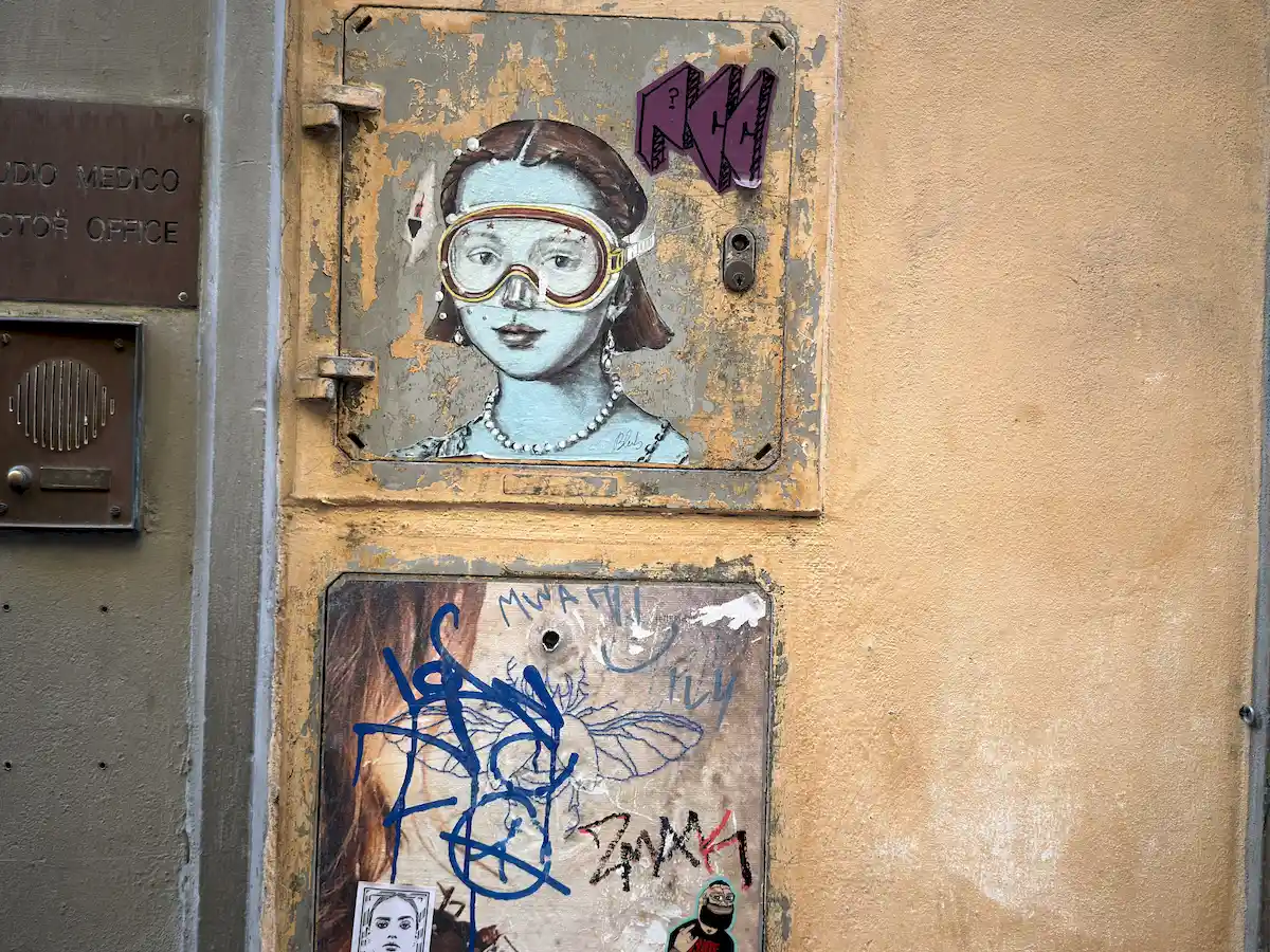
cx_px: 635
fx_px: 1284
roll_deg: -2.2
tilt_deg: -0.6
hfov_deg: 52.6
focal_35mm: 35
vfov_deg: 40.7
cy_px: 476
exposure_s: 1/99
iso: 100
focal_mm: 6.76
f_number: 1.78
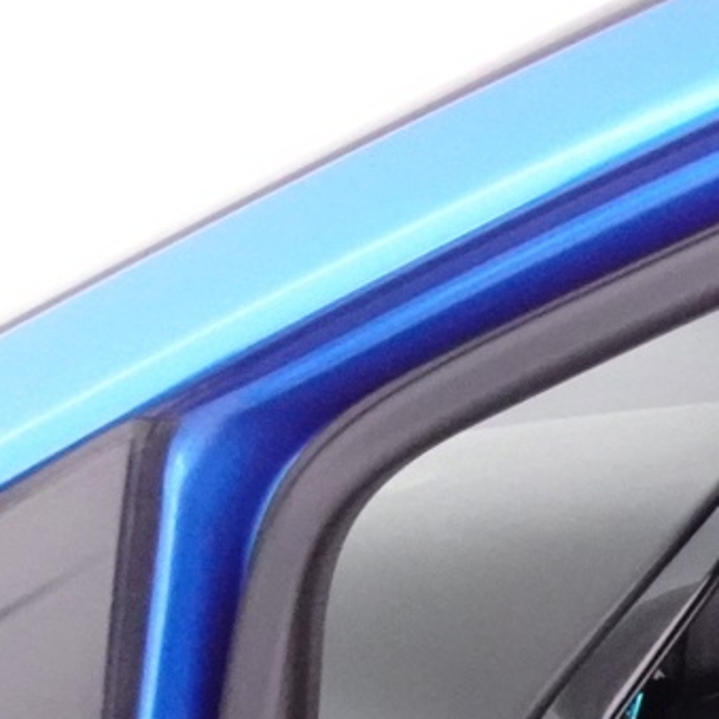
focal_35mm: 90
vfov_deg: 17.9
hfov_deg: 15.4
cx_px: 1449
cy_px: 961
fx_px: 2115
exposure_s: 1/8
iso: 800
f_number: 3.5
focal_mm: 4.25
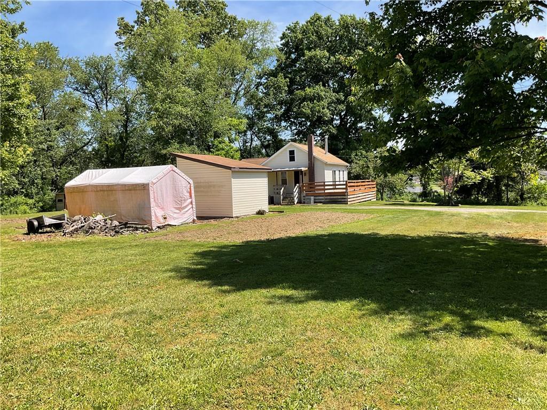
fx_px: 458
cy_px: 205
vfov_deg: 48.2
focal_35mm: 29
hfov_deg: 61.7
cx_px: 274
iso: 16
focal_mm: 3
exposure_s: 1/898
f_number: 1.8
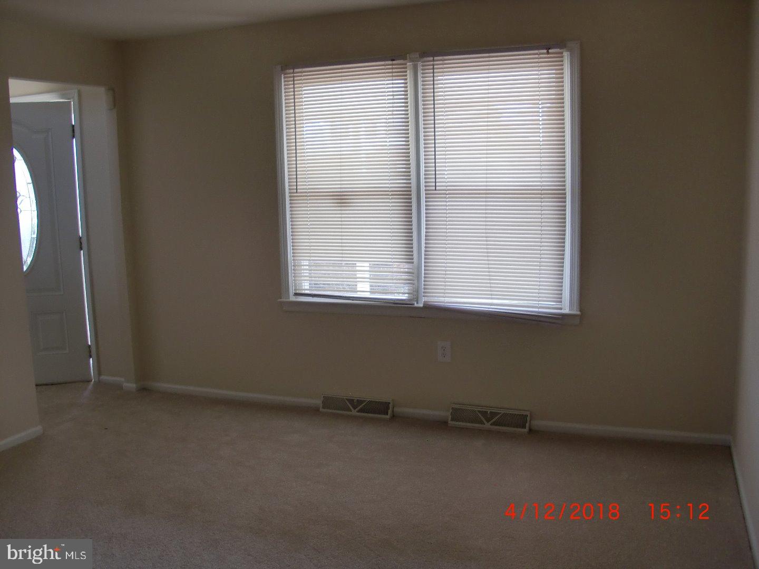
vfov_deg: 39.7
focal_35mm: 36
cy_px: 284
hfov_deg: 51.4
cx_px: 380
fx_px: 789
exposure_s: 1/60
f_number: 2.8
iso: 80
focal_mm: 6.3
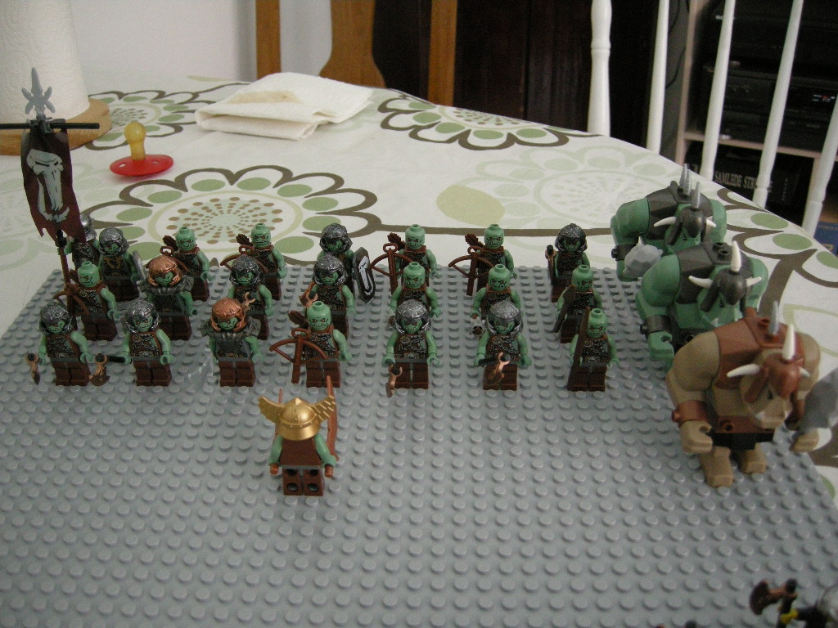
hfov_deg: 51.4
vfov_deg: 39.7
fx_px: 872
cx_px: 419
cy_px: 314
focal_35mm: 36
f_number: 2.7
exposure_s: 1/28.1
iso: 400
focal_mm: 7.5
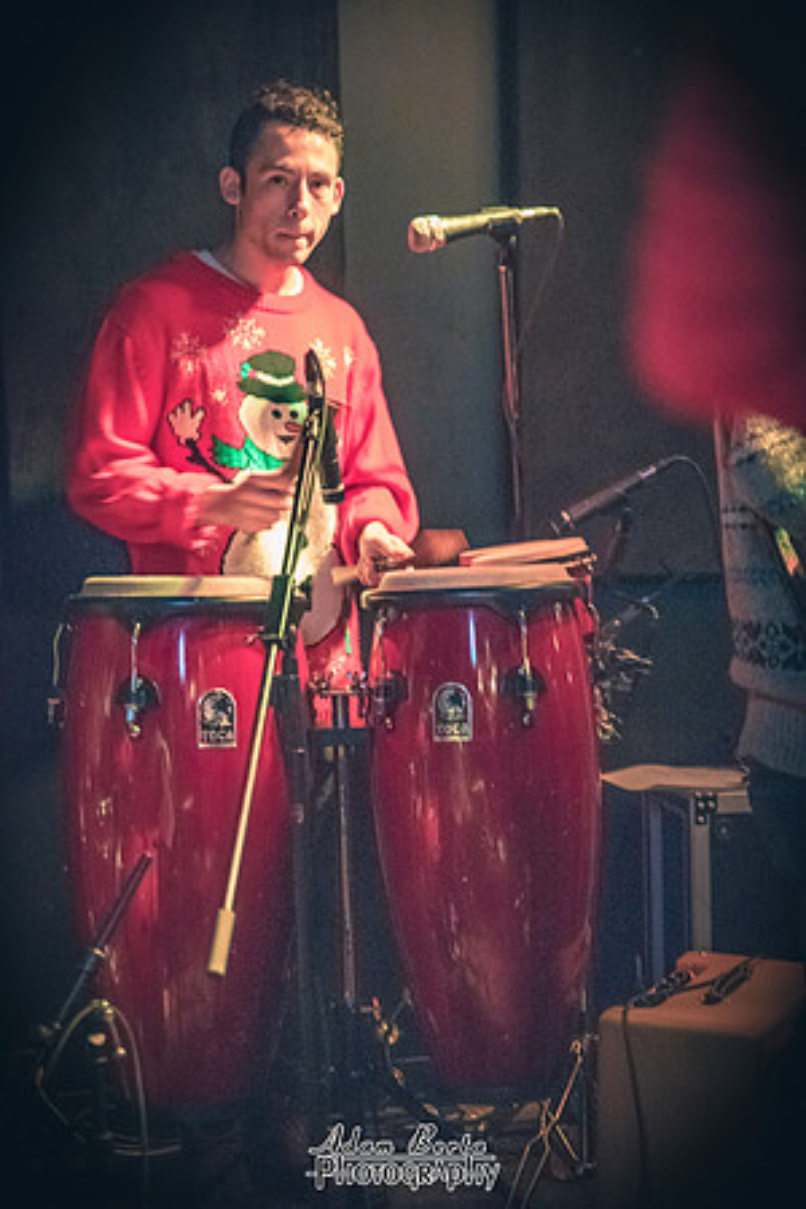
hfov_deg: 24.6
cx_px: 403
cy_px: 604
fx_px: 1847
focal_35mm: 55
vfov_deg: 36.2
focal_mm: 55
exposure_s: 1/60
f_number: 2.8
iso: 12800
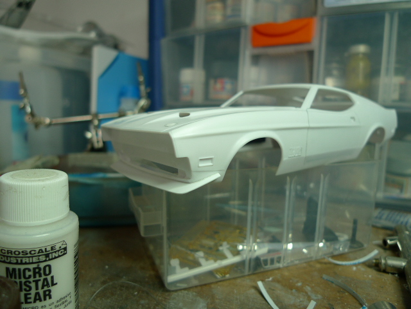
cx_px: 206
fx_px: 285
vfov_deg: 56.8
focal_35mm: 24
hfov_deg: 71.6
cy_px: 154
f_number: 2
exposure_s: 1/40
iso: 80
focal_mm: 5.1
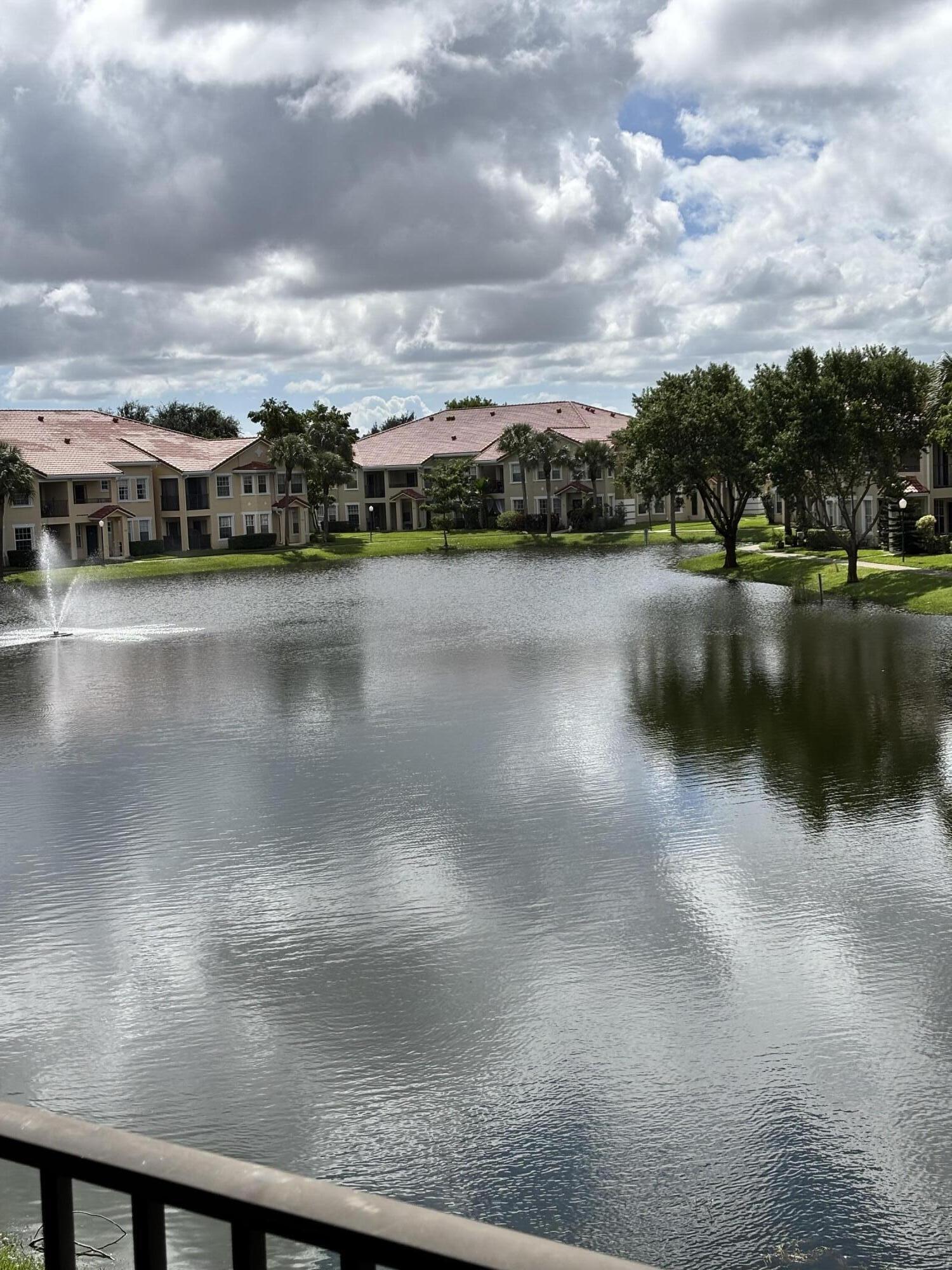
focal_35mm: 52
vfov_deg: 36.8
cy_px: 635
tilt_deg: -3.9
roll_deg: +1.5
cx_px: 476
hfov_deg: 28.0
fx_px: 1907
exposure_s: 1/5348
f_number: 1.6
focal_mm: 5.96
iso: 40
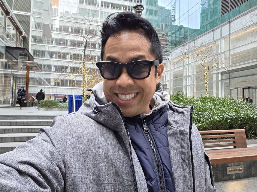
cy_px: 96
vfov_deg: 54.9
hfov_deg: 69.4
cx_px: 128
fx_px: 186
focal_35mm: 25
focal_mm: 3.3
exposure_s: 1/120
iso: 80
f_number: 2.2
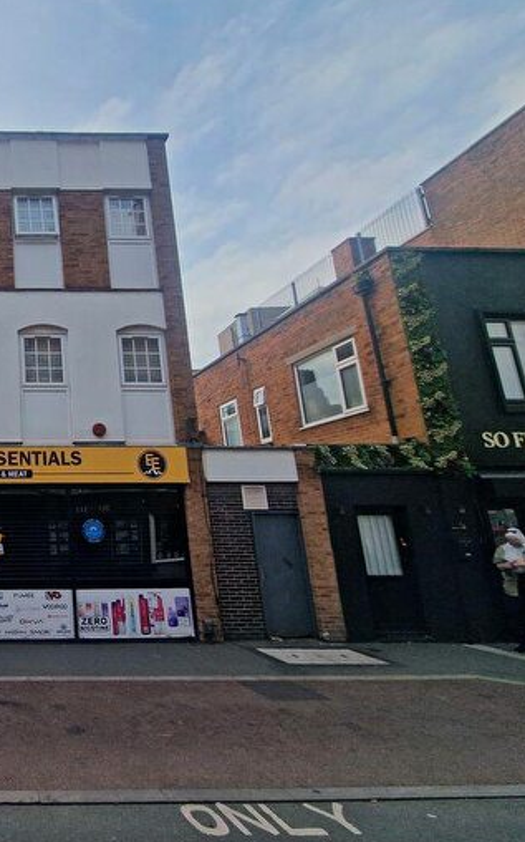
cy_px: 415
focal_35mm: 19
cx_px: -41
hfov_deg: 47.0
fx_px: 435
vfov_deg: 88.0
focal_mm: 2.2
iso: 50
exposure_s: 1/2632
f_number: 2.2
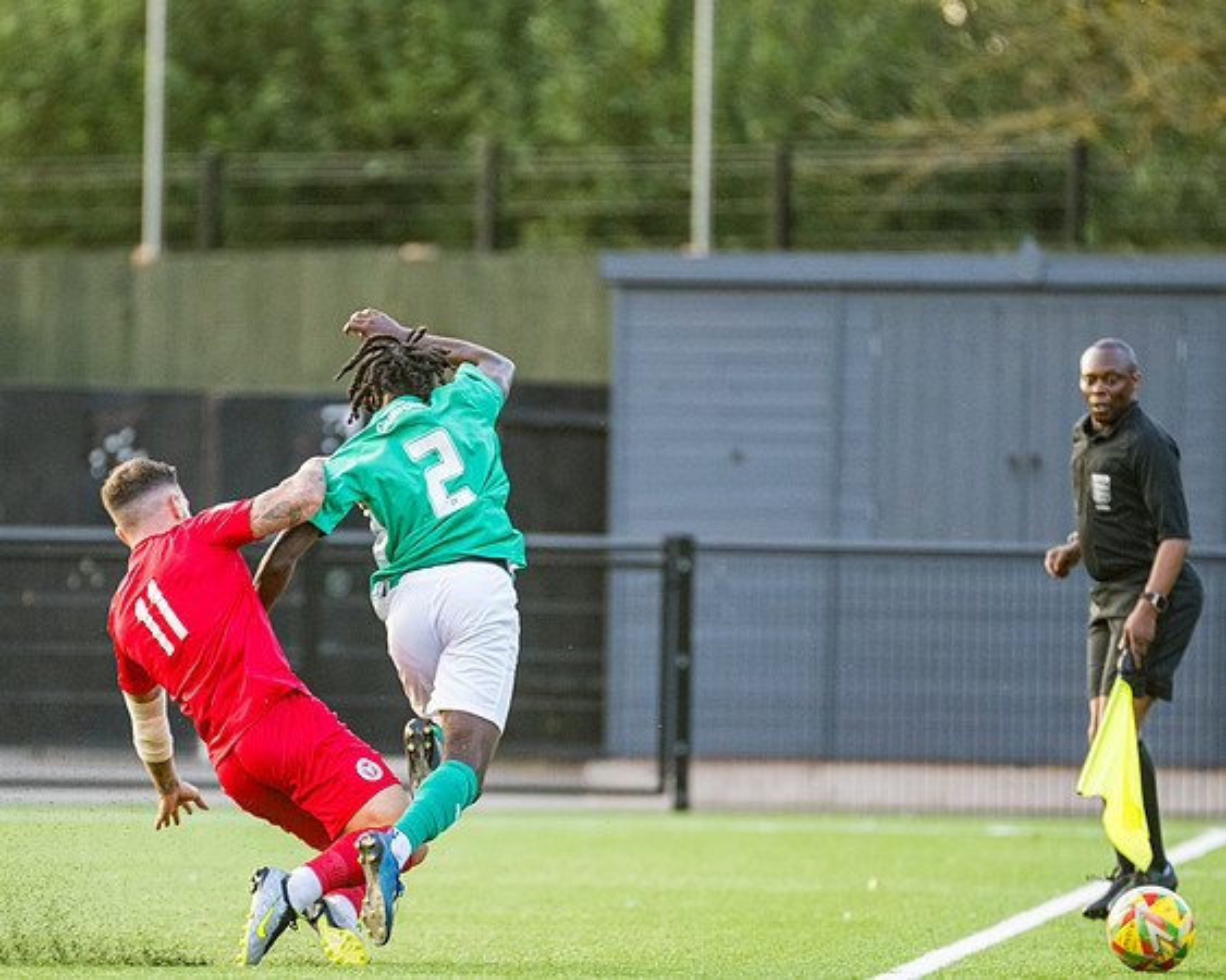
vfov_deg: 2.8
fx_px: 19890
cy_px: 460
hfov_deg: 3.5
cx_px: 482
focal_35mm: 548
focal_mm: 300
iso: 1250
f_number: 2.8
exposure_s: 1/800
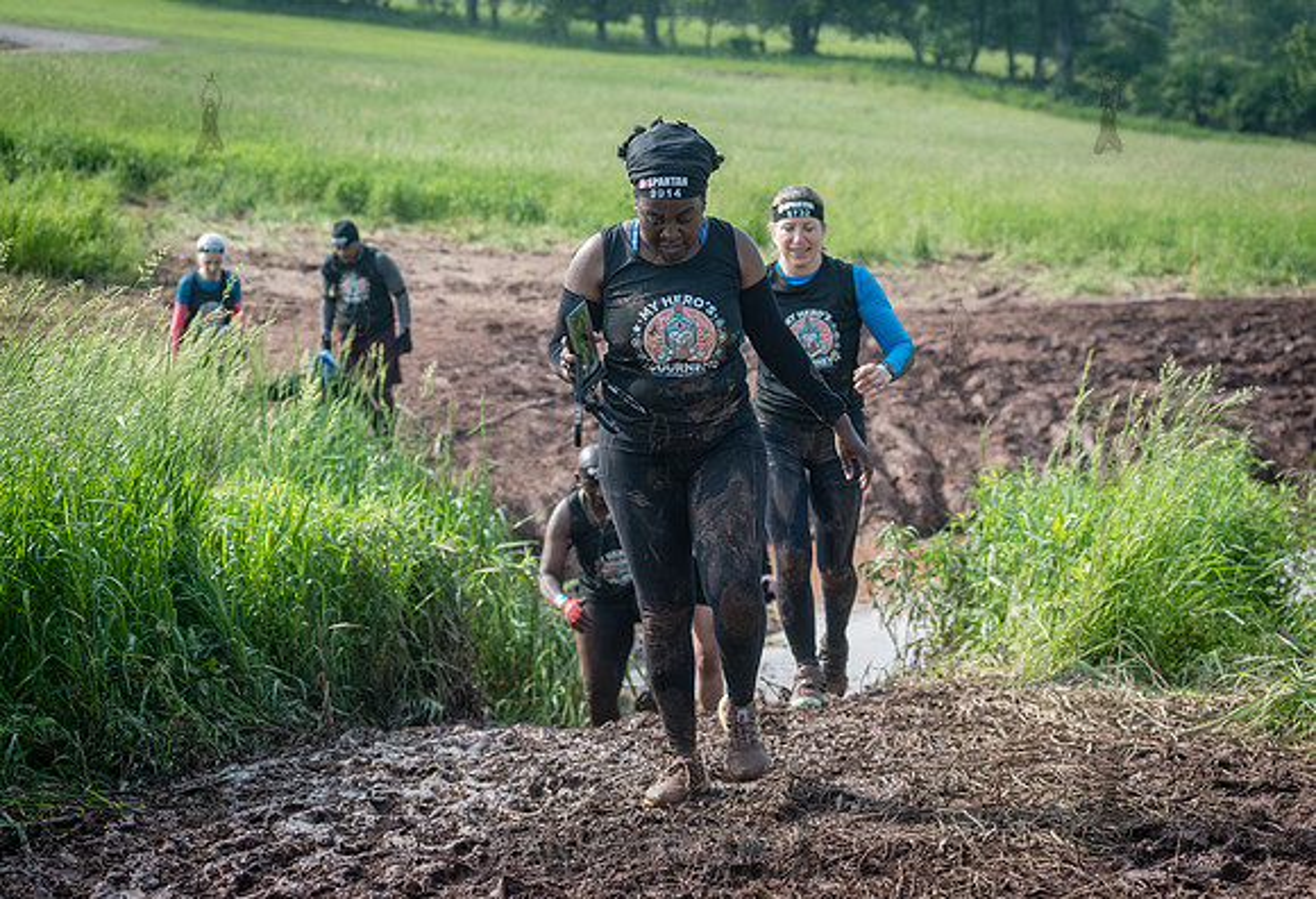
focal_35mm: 83
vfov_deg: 16.7
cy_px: 439
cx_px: 628
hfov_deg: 24.3
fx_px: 3060
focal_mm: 80
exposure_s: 1/400
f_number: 4.5
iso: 250
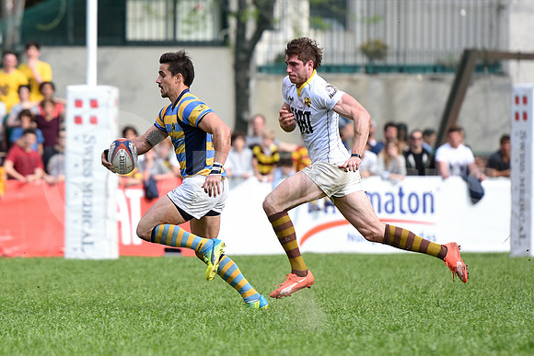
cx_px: 267
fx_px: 4340
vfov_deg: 4.7
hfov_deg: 7.0
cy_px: 178
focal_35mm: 292
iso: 250
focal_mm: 195
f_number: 3.5
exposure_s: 1/1000
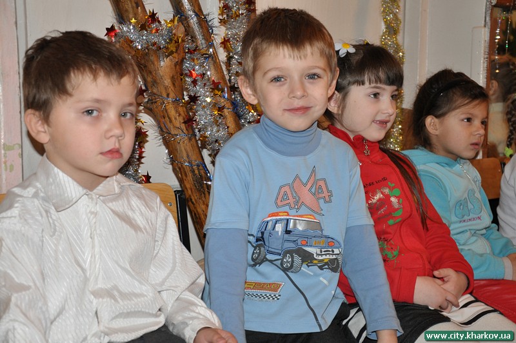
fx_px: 902
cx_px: 258
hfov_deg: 31.9
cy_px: 172
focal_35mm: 63
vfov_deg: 21.5
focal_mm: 42
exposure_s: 1/60
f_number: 4.8
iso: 800
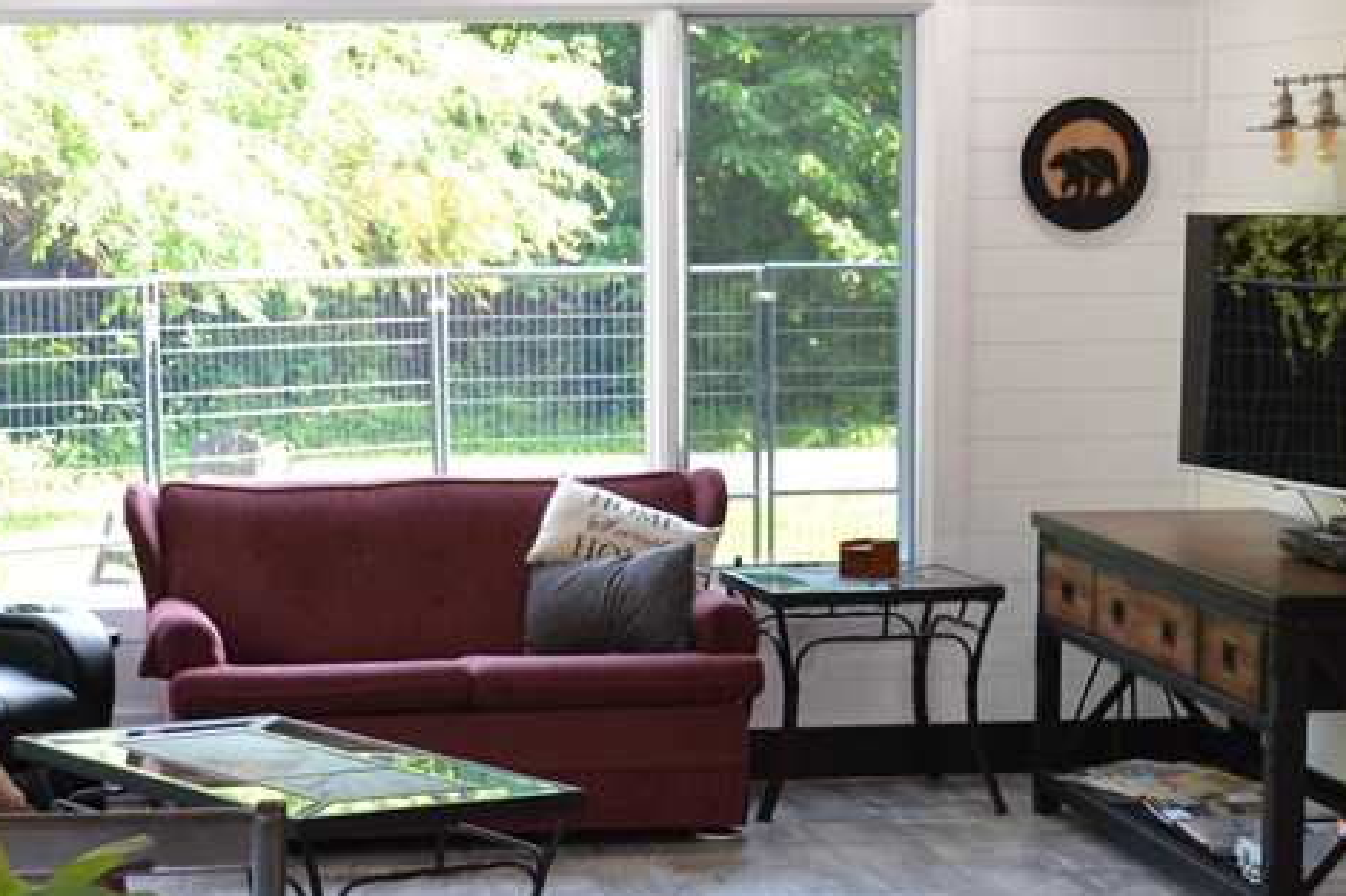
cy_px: 803
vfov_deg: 13.8
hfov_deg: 20.8
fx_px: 3663
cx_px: 513
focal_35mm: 98
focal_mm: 24
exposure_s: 1/80
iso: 400
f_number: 4
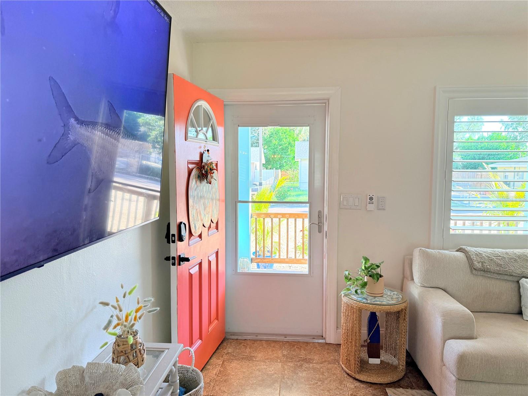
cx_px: 264
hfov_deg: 71.6
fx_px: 366
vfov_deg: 56.8
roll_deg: -0.3
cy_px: 198
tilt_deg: -4.0
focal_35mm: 24
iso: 125
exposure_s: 1/228
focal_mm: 6.76
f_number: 1.78
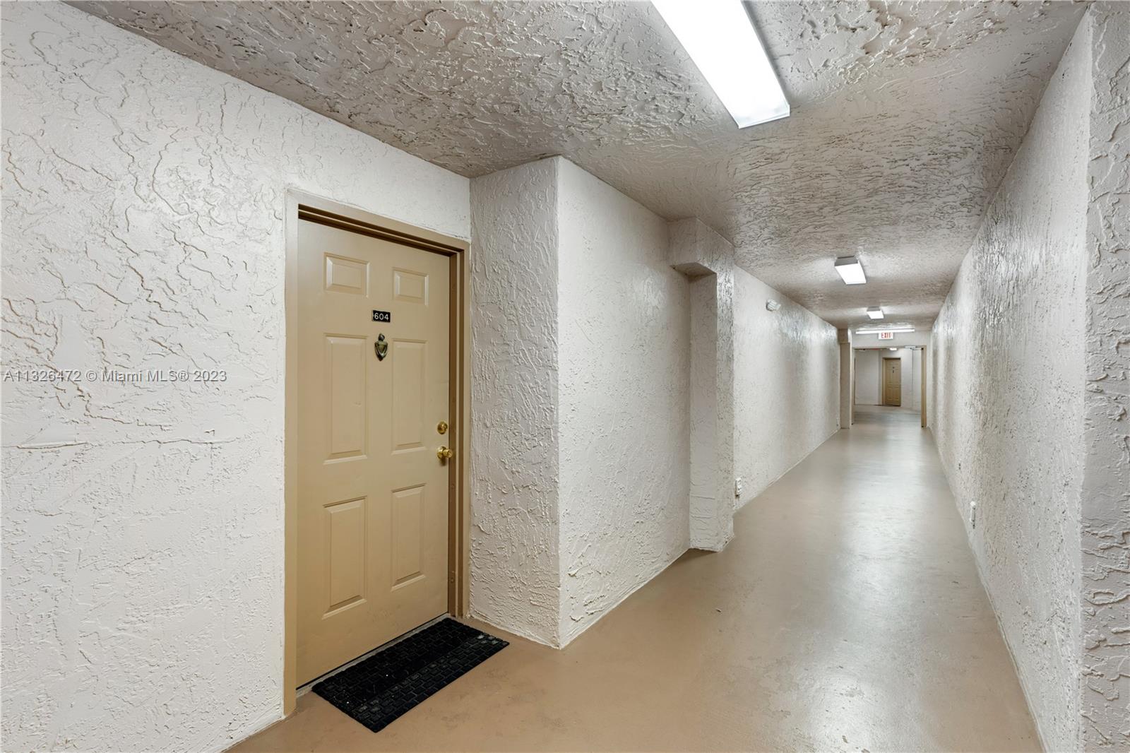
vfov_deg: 73.7
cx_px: 565
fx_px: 502
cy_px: 376
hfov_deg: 96.7
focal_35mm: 16
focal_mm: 16
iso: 100
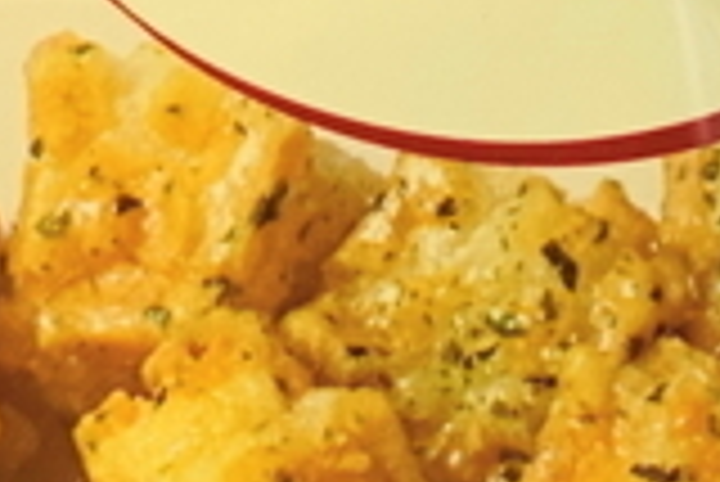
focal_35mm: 180
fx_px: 3603
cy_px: 482
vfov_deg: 7.6
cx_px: 50
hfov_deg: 11.3
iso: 640
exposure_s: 1/30
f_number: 1.8
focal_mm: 8.8
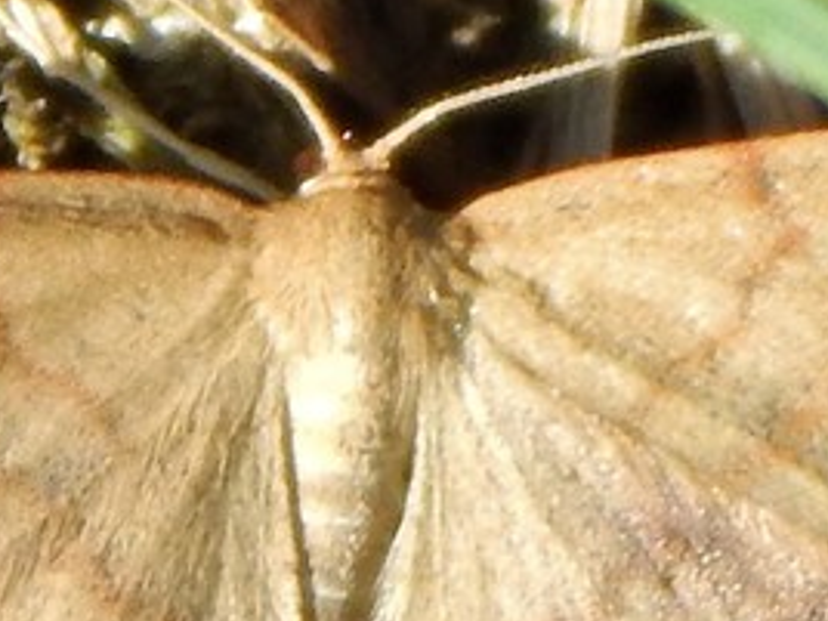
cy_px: 386
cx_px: 335
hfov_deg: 2.2
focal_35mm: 888
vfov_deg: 1.7
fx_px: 21241
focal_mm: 50.1
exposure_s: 1/250
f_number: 5.7
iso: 160
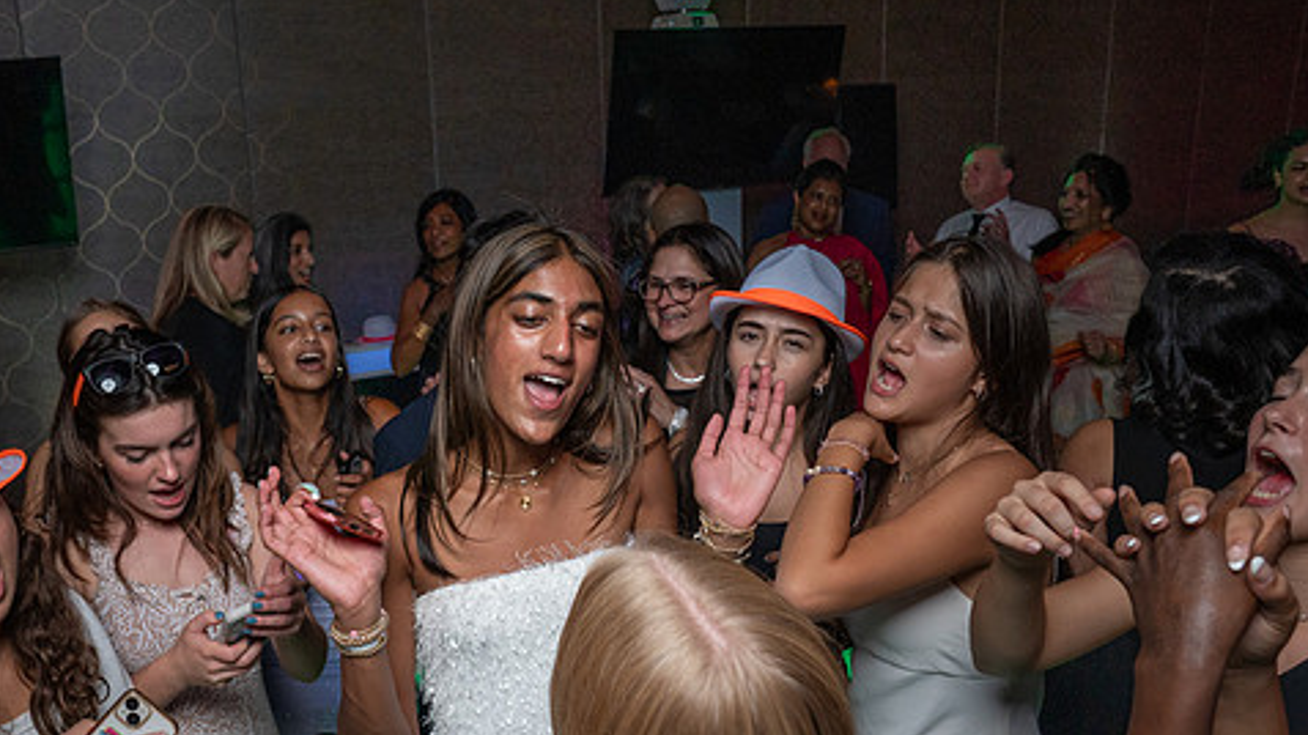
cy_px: 518
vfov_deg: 34.1
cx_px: 437
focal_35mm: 34
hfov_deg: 56.8
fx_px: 1179
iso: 2000
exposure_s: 1/200
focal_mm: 24
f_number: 5.6
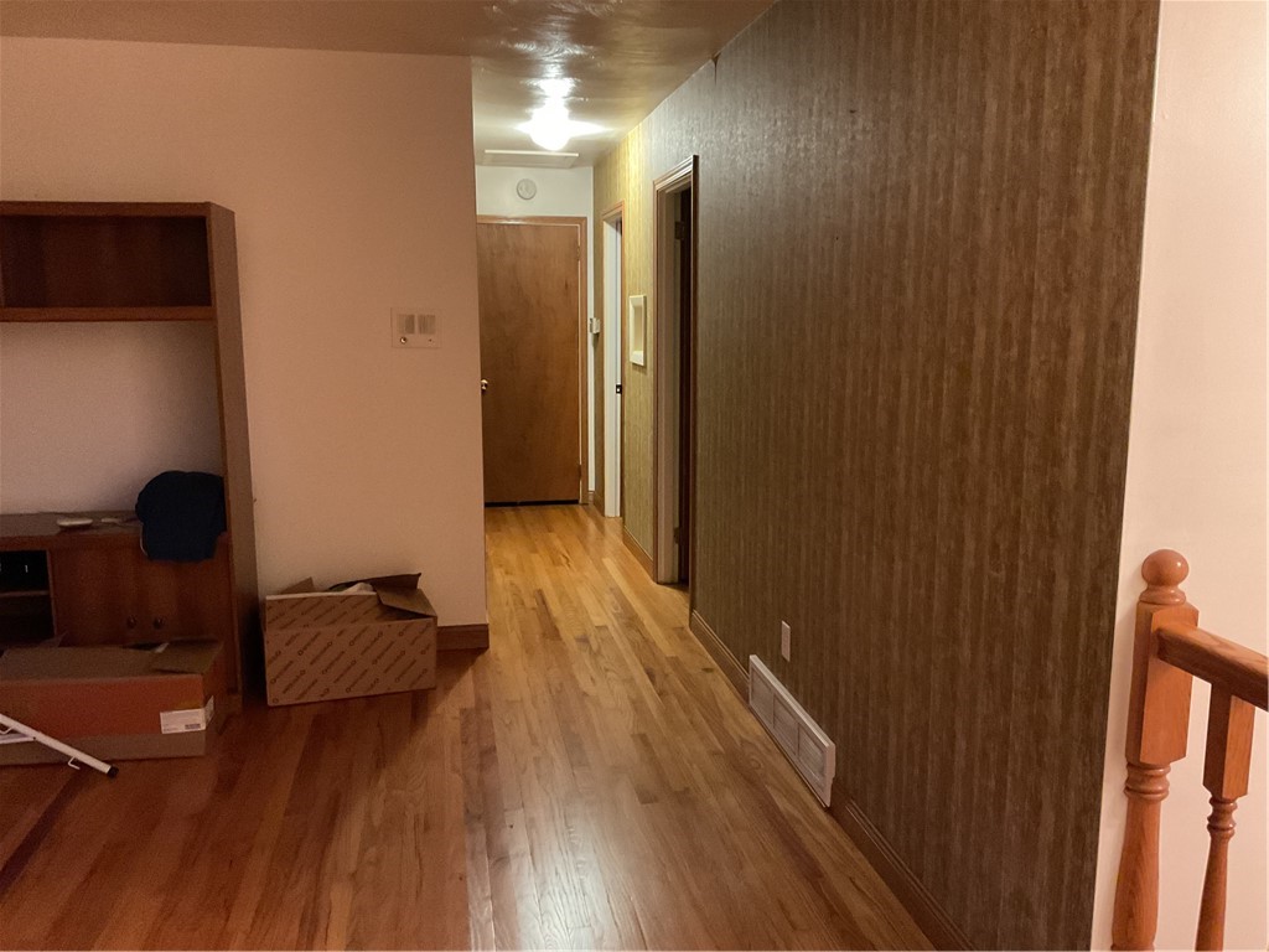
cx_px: 634
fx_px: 1063
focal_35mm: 29
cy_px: 476
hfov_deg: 61.7
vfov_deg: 48.2
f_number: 1.8
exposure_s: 1/30
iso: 500
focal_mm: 3
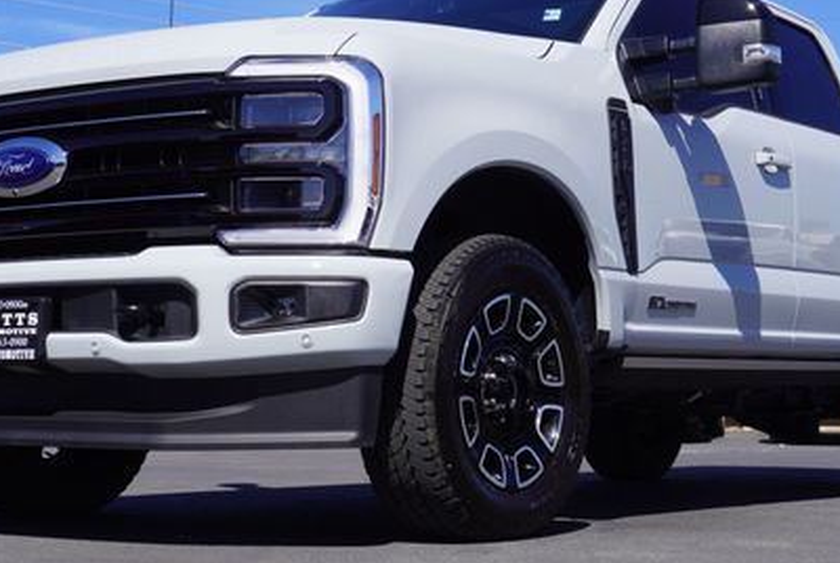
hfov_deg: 28.0
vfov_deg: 18.9
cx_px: 426
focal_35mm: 72
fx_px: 1682
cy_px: 176
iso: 100
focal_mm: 30
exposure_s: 1/160
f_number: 11
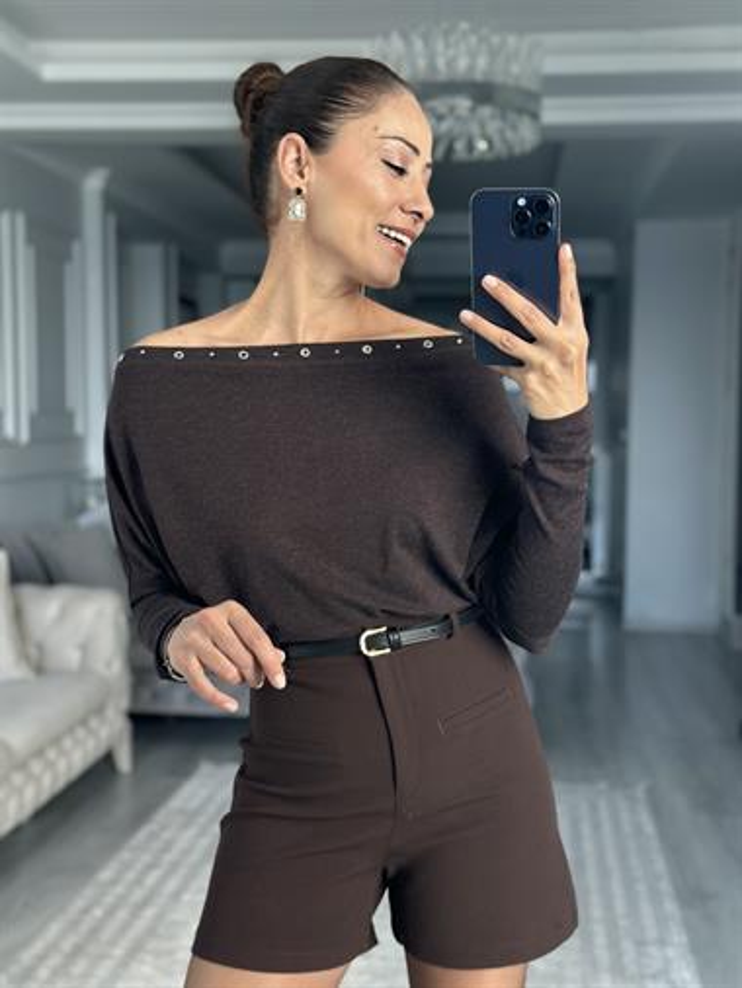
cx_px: 371
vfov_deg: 39.6
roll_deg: +1.4
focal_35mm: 48
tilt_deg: -18.2
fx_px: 1371
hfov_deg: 30.3
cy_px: 494
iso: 80
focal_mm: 6.86
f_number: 1.78
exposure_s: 1/254
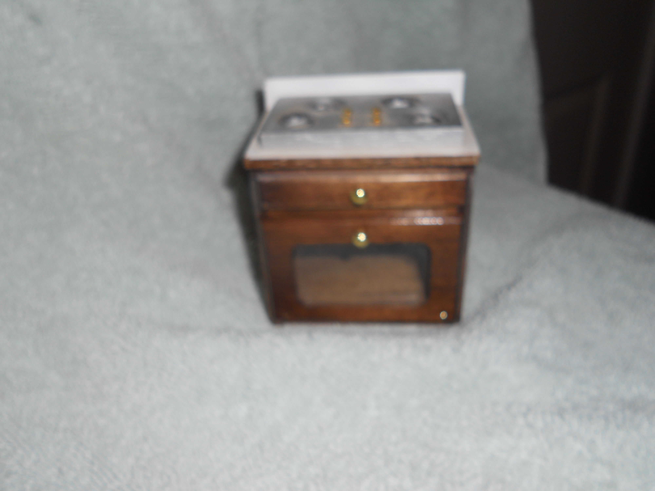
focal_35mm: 32
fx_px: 606
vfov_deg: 44.2
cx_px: 328
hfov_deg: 56.8
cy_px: 246
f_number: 8.8
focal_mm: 5.8
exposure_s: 1/25
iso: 80
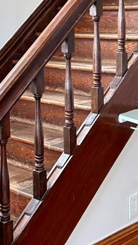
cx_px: 104
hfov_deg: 15.6
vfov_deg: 27.3
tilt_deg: -10.8
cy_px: 80
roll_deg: +0.6
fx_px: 500
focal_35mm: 77
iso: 200
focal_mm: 6.76
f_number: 1.78
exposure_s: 1/83
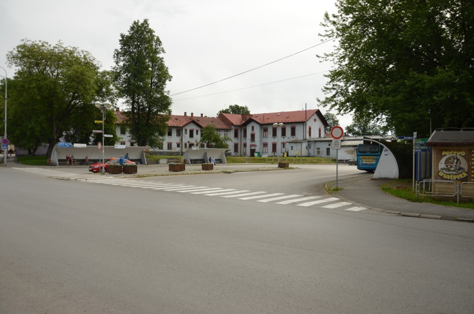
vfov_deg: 47.7
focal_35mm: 27
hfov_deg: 67.5
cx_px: 237
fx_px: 355
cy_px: 157
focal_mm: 18
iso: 200
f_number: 5
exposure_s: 1/640
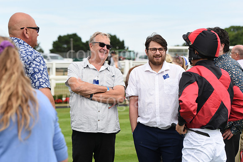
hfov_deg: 17.6
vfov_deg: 11.8
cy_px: 81
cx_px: 122
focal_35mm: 116
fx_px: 783
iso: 400
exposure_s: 1/1250
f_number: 5.6
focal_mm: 116
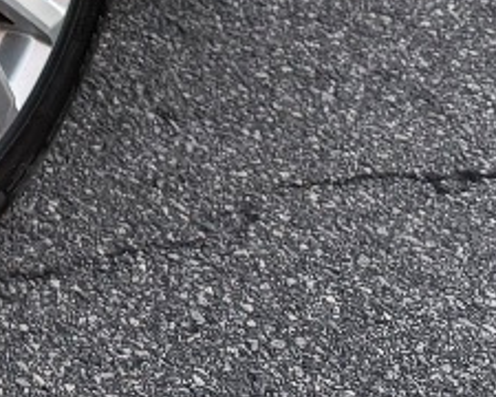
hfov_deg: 11.6
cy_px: -571
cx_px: -487
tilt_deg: -13.5
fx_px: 2202
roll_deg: +2.4
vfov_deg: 9.2
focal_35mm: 150
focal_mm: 6.76
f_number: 1.78
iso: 100
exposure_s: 1/428
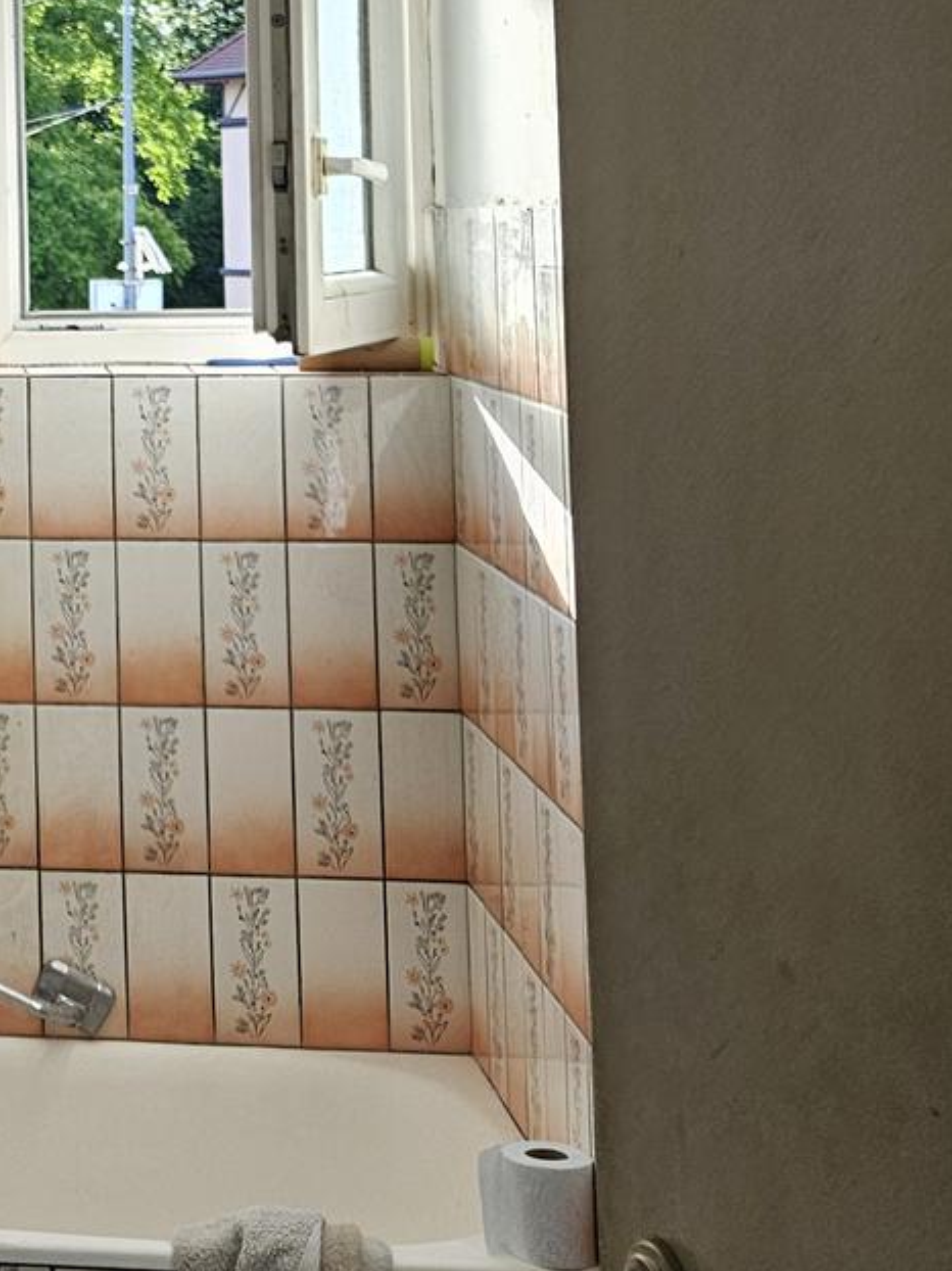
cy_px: 176
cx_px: -398
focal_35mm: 71
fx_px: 2605
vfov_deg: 26.7
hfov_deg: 18.7
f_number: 1.8
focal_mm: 5.4
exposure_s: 1/359
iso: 64
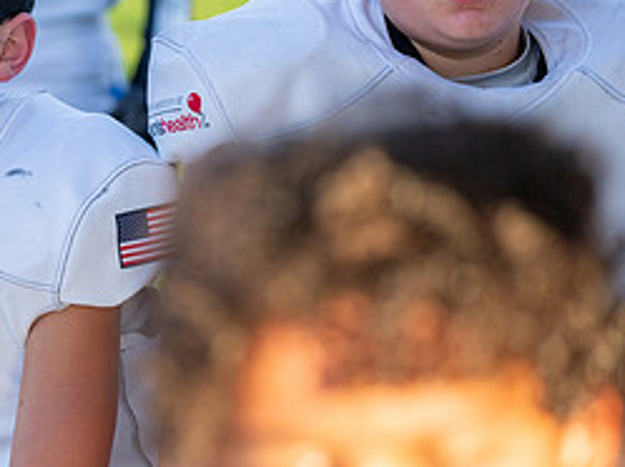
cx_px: -108
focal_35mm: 240
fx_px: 4327
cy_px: 127
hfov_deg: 8.2
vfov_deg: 6.2
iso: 320
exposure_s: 1/2000
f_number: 2.8
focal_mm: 99
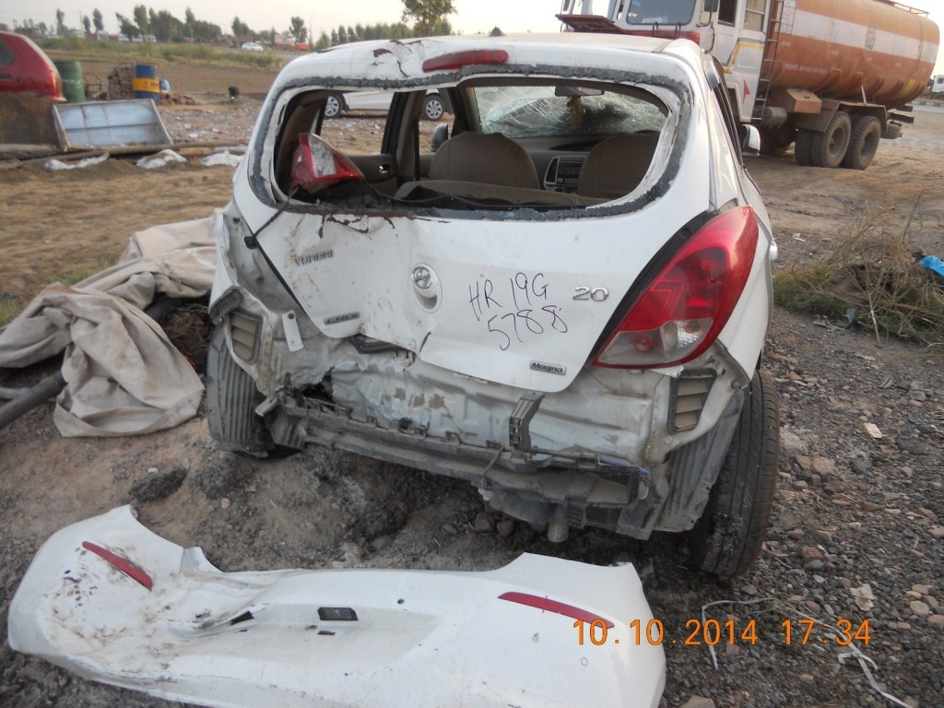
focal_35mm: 27
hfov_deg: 65.3
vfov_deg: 51.4
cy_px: 354
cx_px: 472
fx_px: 736
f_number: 3.2
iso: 80
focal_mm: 4.9
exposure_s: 1/60
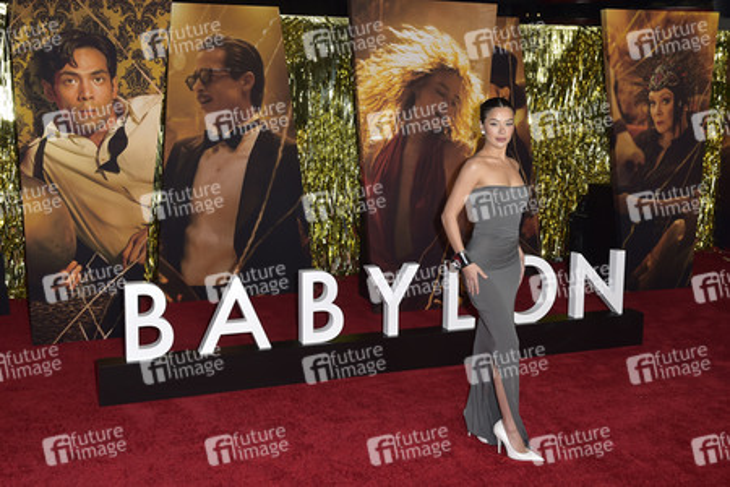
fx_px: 730
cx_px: 365
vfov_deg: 36.9
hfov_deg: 53.1
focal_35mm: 36
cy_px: 244
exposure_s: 1/250
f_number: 6.3
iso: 800
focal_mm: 36
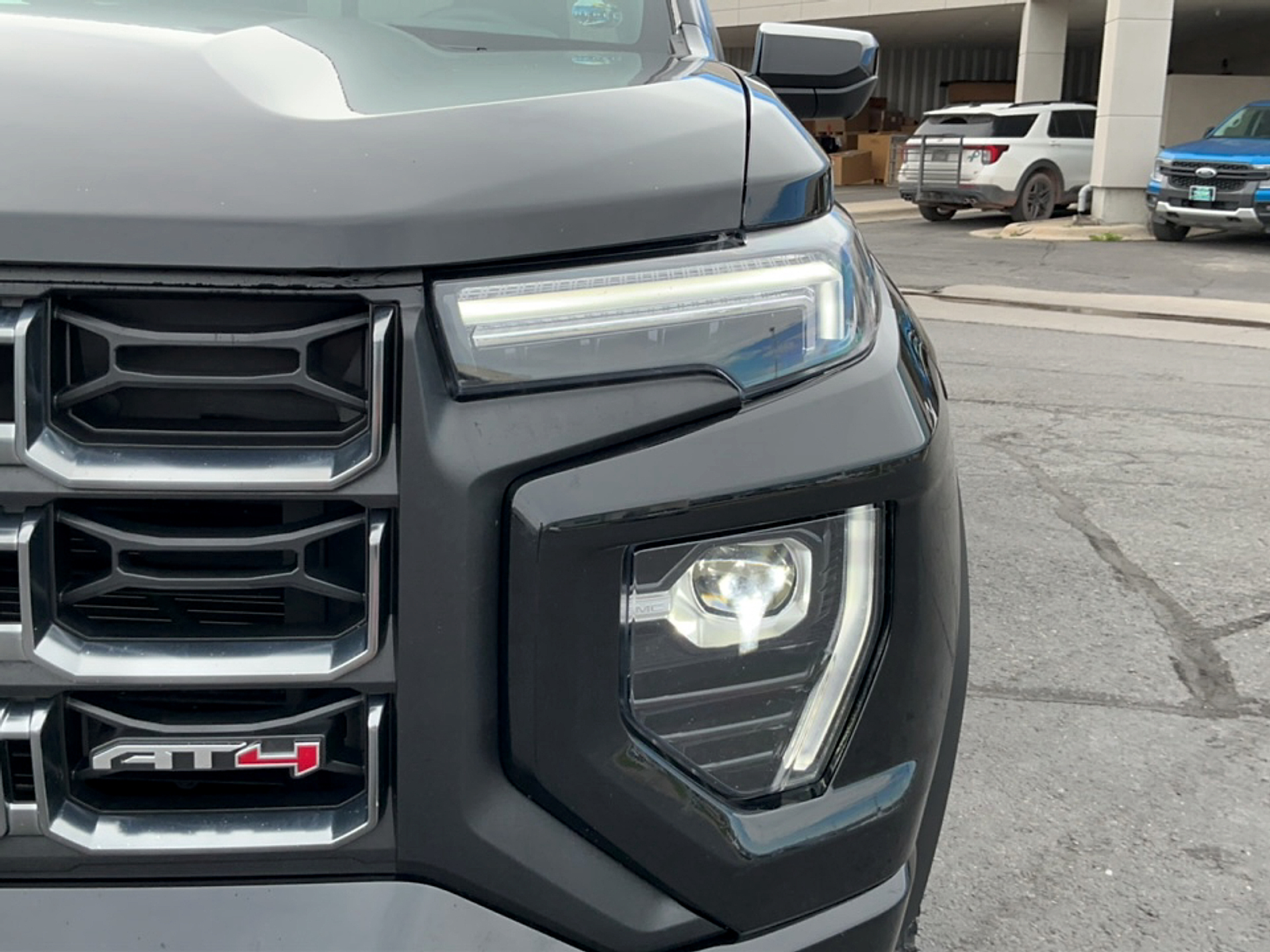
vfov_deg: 46.8
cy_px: 476
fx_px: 1101
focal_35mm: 30
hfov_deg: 60.0
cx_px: 635
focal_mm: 3
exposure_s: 1/375
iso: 25
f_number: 1.8
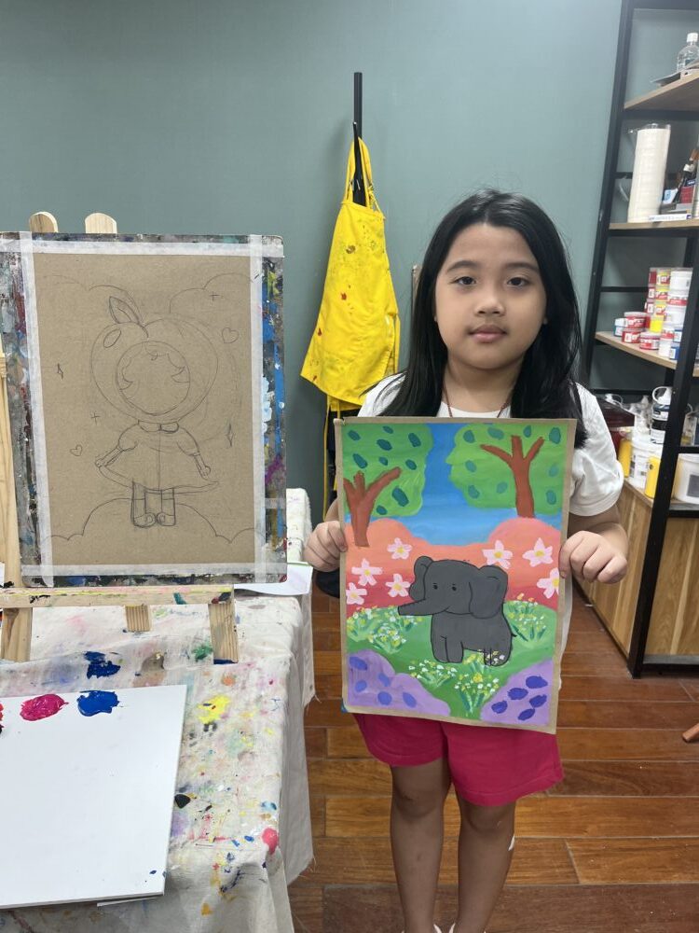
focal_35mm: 26
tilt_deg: -17.9
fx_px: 700
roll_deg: -0.6
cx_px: 350
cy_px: 466
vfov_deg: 67.3
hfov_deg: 53.1
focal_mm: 5.1
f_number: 1.6
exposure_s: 1/100
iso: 80
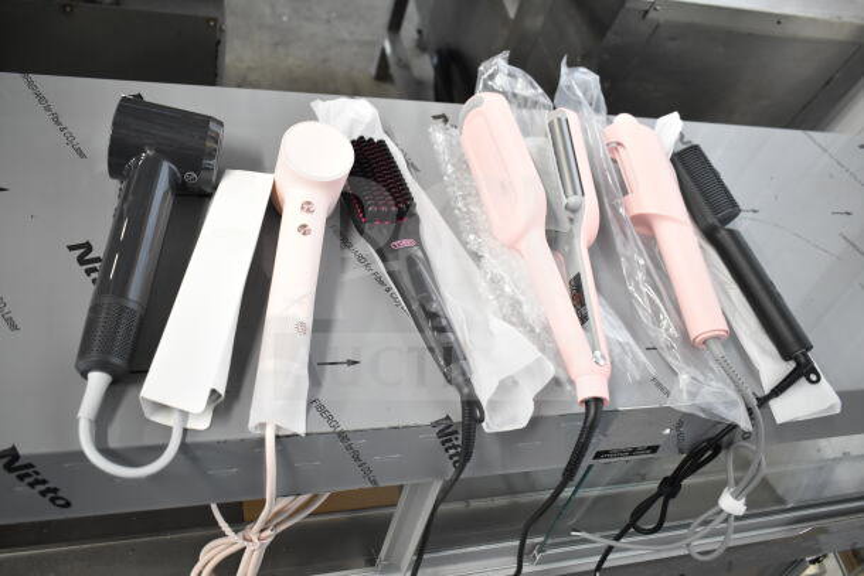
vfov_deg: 41.7
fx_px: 756
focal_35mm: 32
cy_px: 288
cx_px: 432
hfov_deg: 59.5
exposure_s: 1/30
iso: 1600
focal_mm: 21
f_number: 3.8
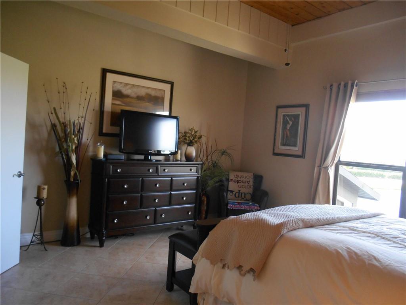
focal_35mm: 26
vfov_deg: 53.1
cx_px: 203
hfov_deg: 67.3
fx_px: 305
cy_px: 152
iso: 320
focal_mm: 4.7
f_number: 3.4
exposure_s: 1/30
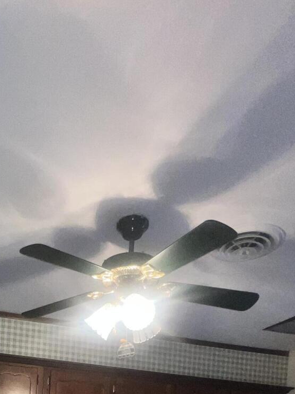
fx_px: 398
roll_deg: -3.1
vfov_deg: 37.6
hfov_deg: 38.5
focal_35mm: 35
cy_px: 487
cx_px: 42
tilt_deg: -1.9
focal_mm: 1.57
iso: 64
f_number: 1.8
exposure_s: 1/102
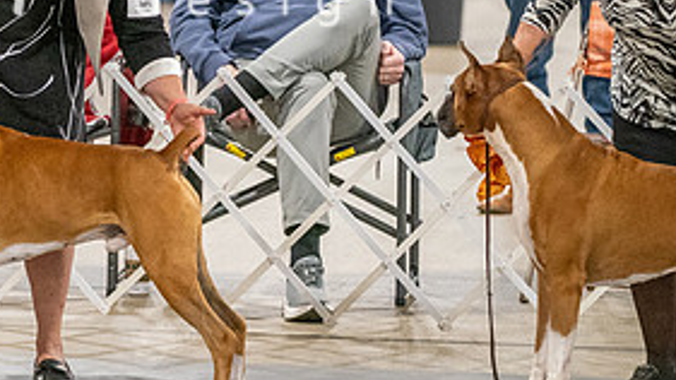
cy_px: 87
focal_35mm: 342
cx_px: 45
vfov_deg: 3.6
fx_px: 6130
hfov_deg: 6.3
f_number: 3.5
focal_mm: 136
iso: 6400
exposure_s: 1/250
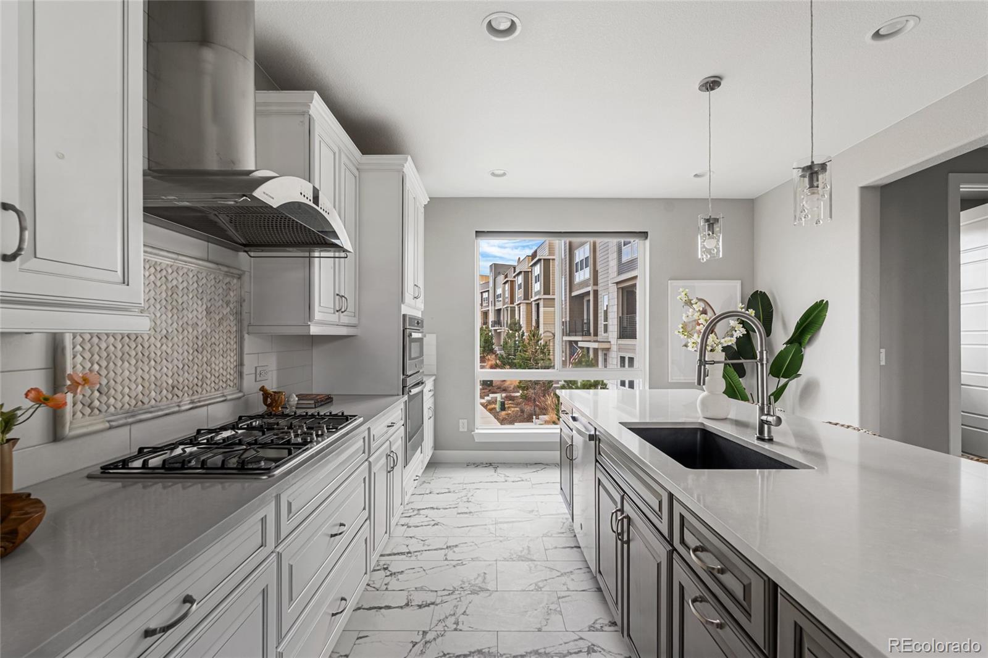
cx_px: 494
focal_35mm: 16
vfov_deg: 72.0
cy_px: 329
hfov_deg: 95.0
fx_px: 453
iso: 100
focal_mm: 16.5
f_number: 8
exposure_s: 1/5
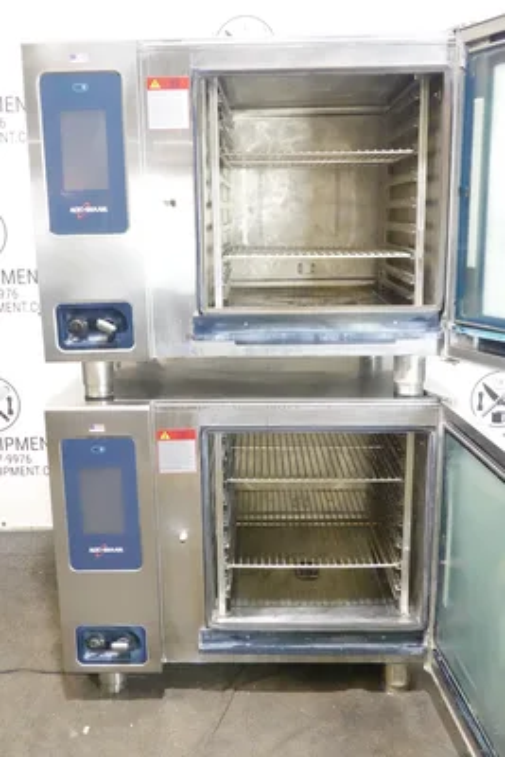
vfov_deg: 53.1
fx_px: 757
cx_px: 252
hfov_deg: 36.9
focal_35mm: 36
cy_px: 378
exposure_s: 1/30
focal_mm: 13.29
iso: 6400
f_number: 5.6
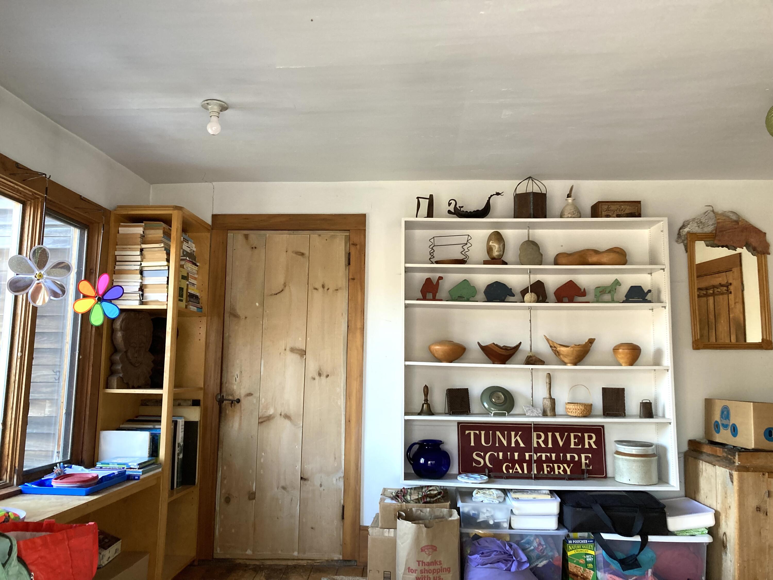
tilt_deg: +10.0
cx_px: 386
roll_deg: -0.6
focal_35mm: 28
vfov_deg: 49.7
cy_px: 290
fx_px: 625
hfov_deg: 63.4
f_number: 1.8
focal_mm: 3.99
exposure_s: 1/60
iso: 200
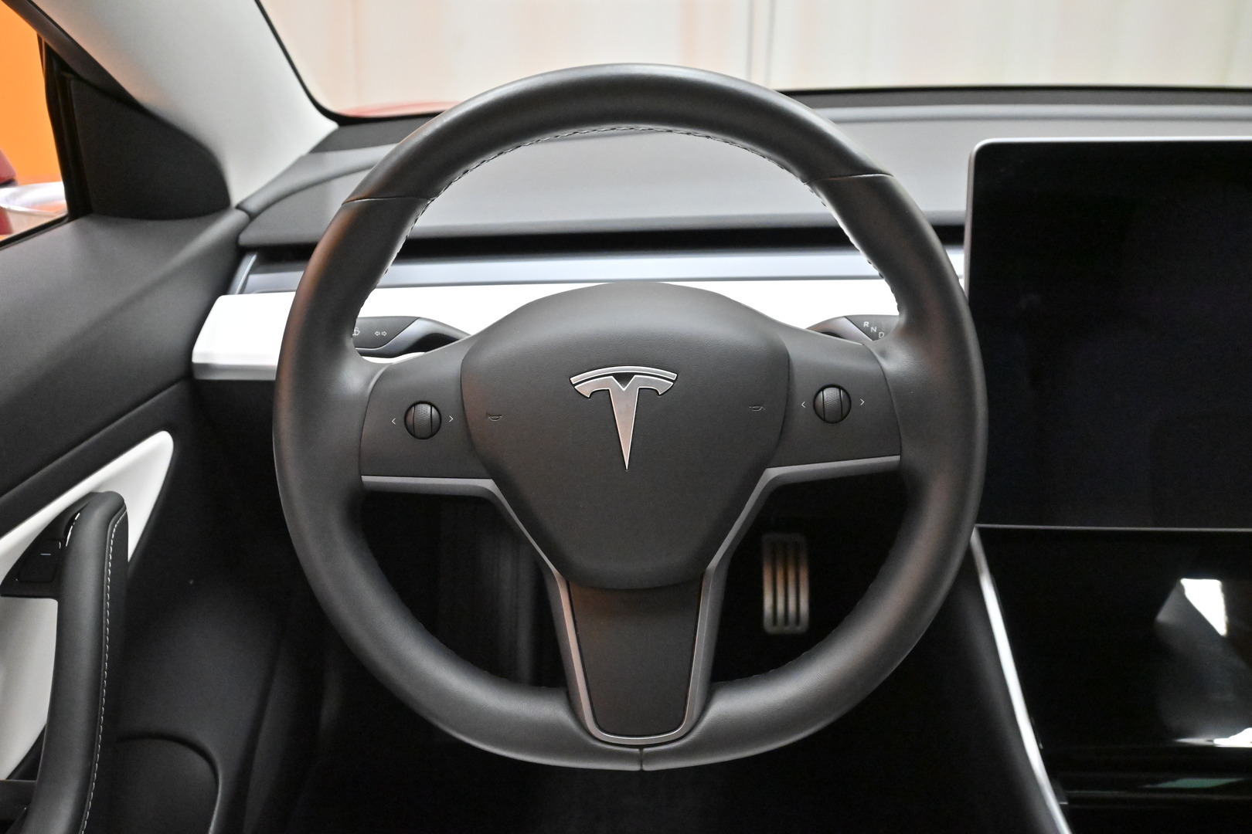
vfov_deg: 41.7
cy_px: 417
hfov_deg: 59.5
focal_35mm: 32
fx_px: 1095
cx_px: 626
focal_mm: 21
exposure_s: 1/125
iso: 5000
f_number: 5.6
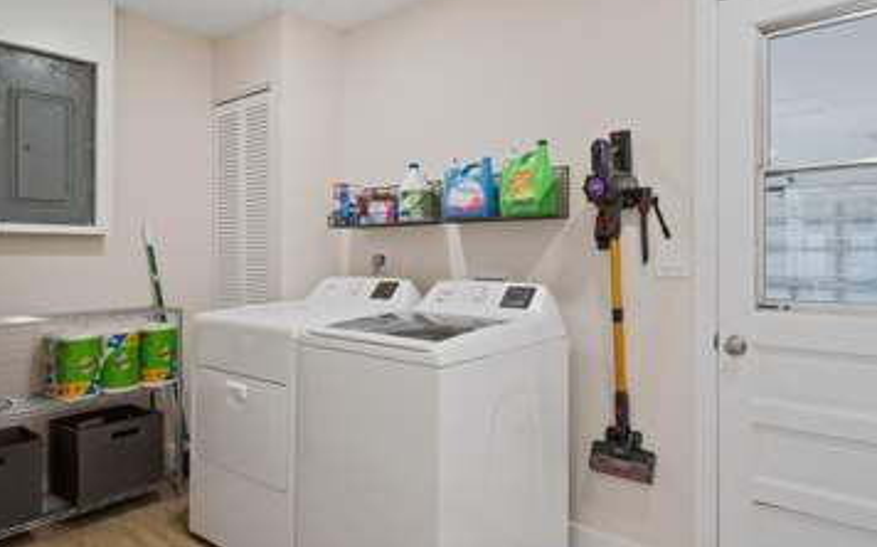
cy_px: 256
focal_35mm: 22
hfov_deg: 78.4
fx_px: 525
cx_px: 542
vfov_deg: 54.9
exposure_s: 1/1000
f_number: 8
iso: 800
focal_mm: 16
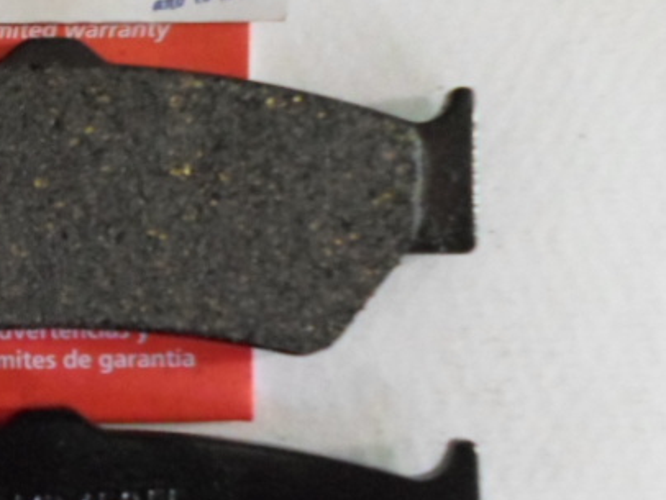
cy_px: 259
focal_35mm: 63
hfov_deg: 28.8
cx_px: 2
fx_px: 1213
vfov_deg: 23.3
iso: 400
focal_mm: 4.5
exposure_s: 1/15
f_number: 2.5
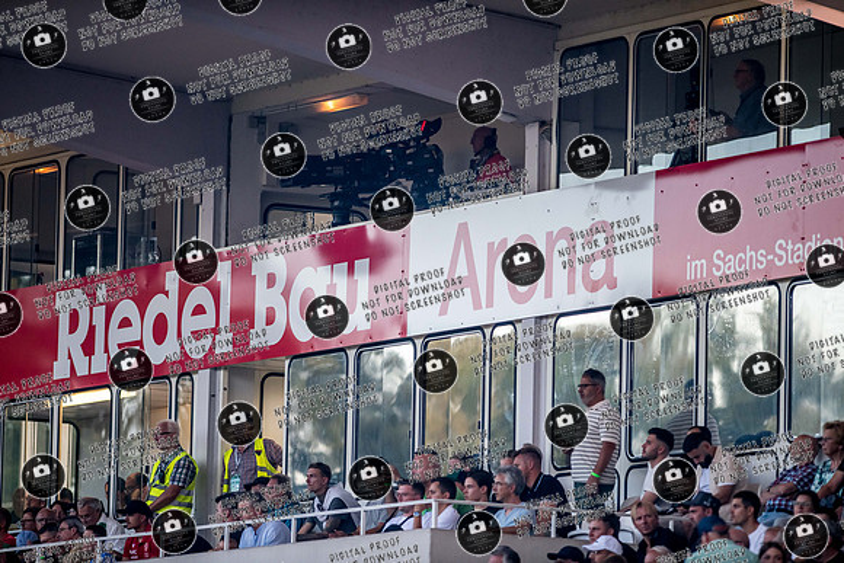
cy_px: 282
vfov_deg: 4.6
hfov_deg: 6.9
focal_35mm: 300
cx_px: 422
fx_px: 7035
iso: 1600
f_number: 3.2
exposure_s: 1/1600
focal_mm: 300
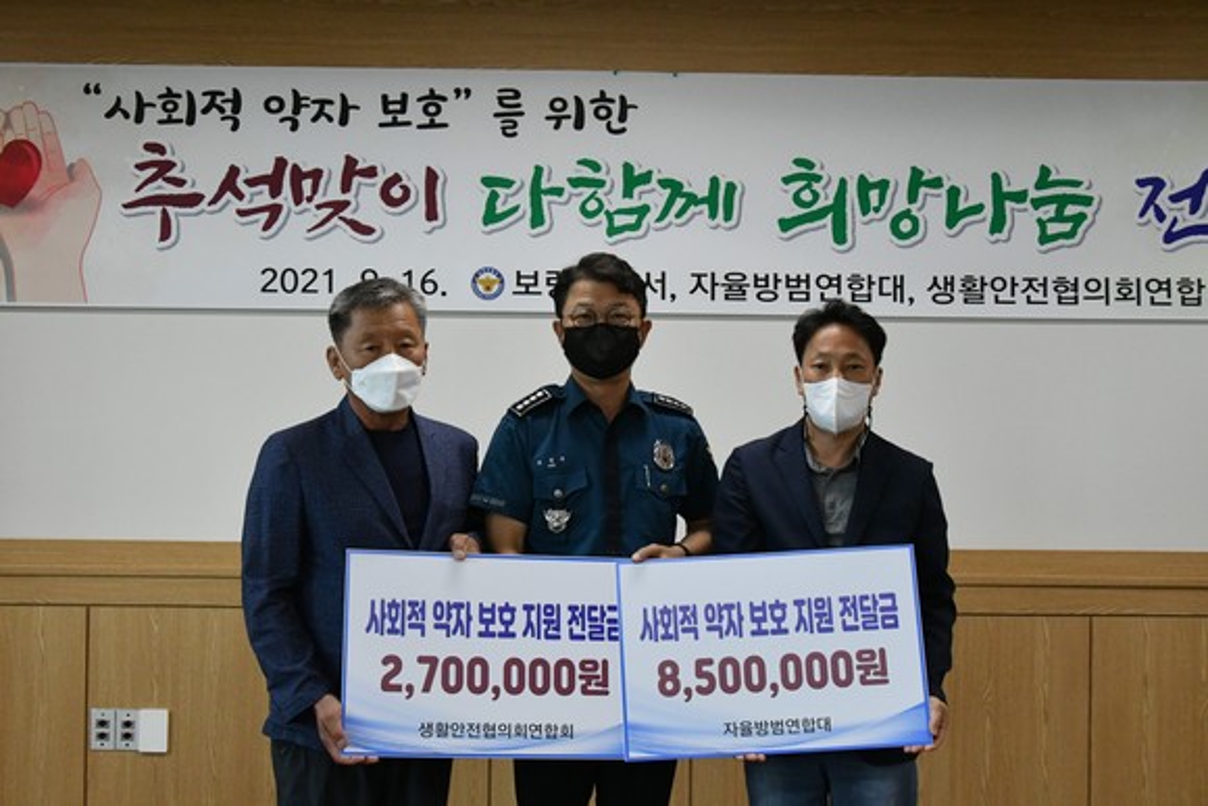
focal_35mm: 48
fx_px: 1611
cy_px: 403
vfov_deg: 28.1
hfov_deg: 41.1
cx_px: 604
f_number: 7.1
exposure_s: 1/320
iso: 3200
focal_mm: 32
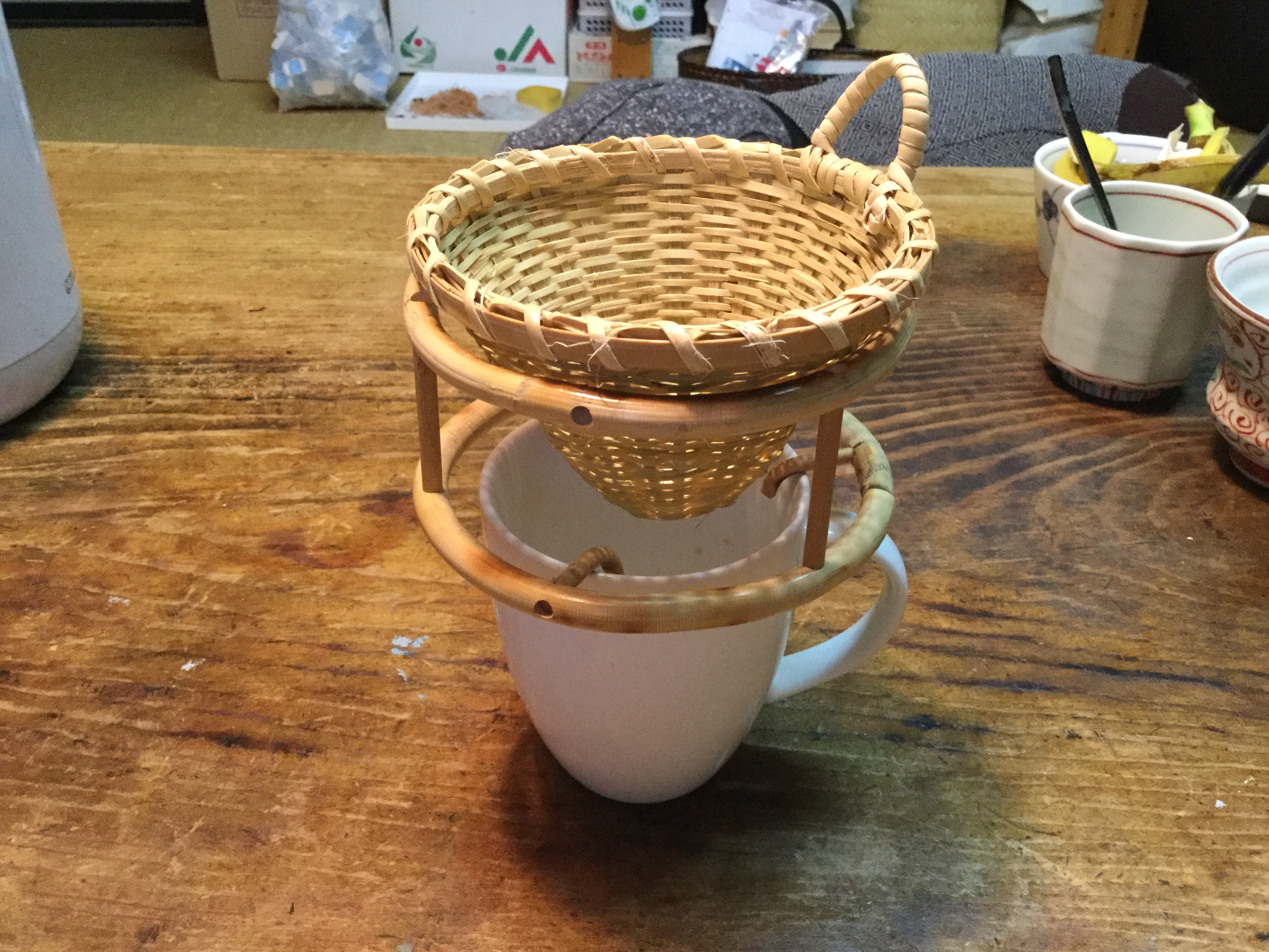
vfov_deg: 45.4
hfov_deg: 58.4
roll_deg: -1.9
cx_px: 634
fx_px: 1136
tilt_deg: -34.4
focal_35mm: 31
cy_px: 476
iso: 200
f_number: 2.4
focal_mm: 3.3
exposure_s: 1/25
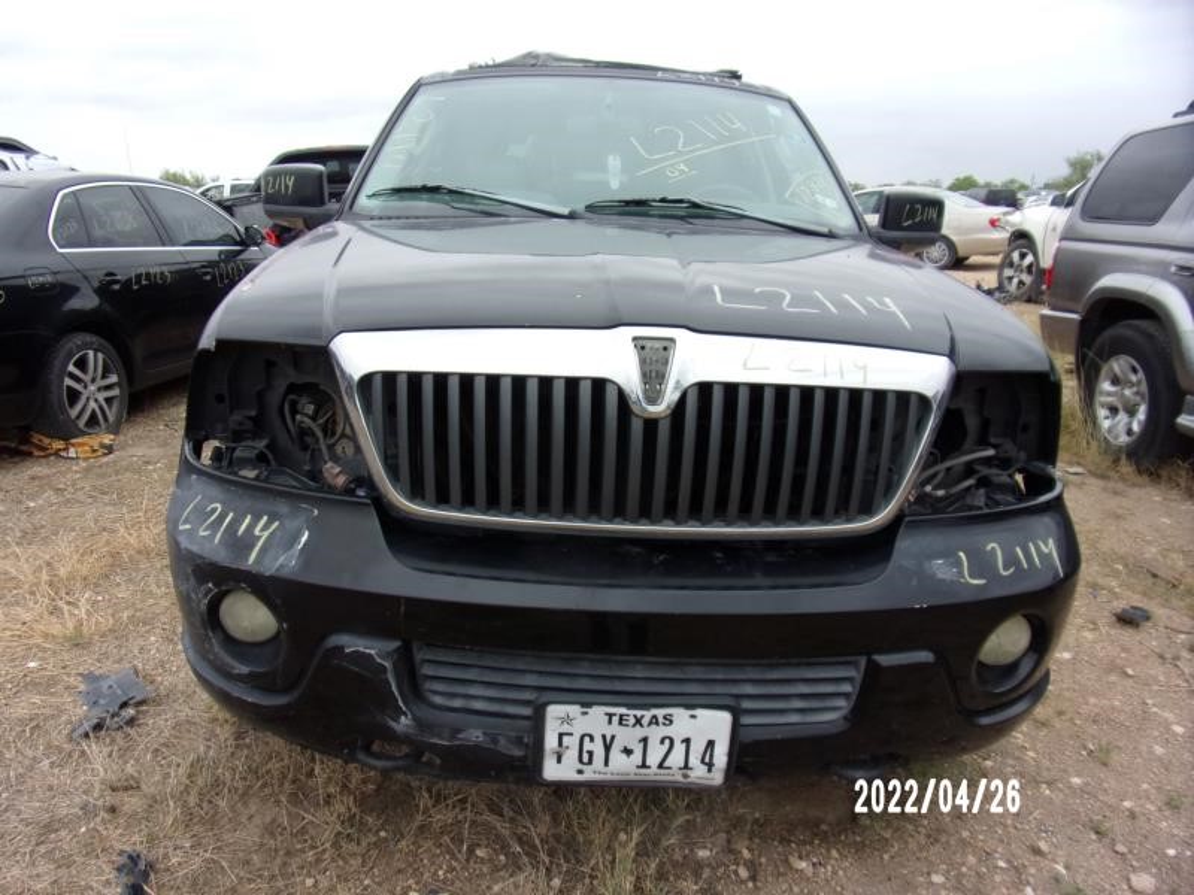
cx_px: 597
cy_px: 448
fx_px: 828
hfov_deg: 71.6
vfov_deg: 56.8
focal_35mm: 24
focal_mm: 4.3
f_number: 3.3
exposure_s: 1/220
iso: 80
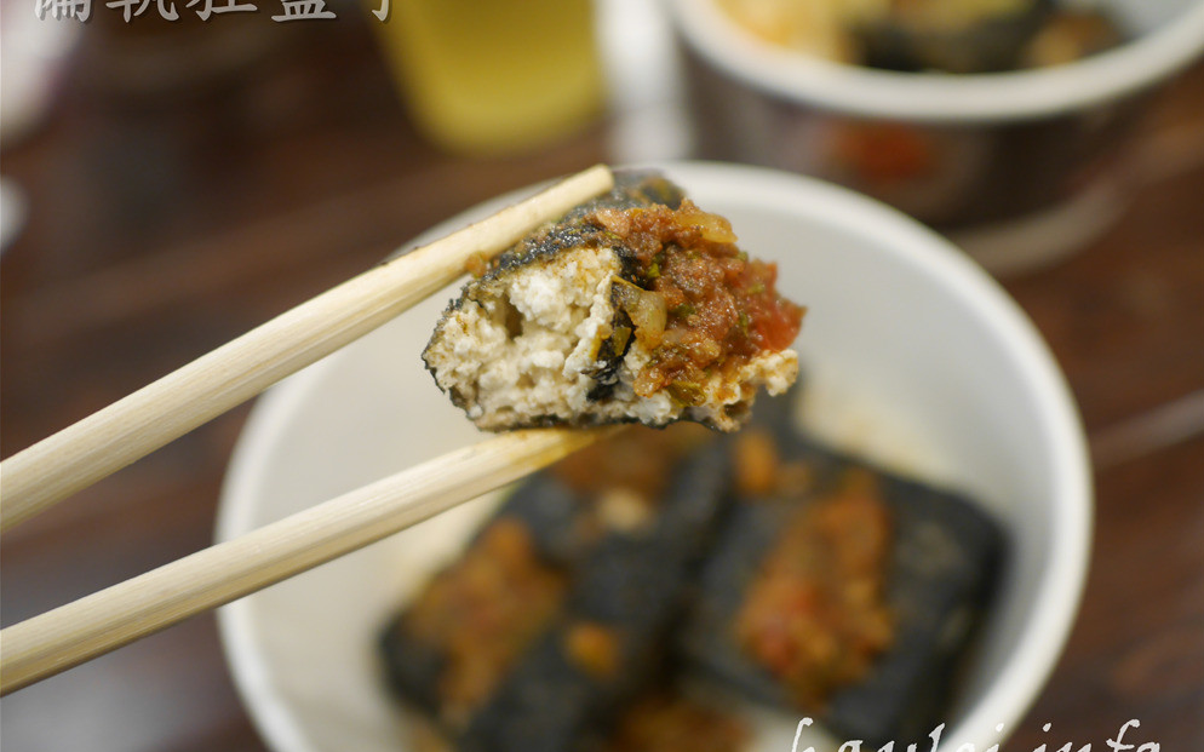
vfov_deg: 39.4
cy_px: 348
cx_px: 604
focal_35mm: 32
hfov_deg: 59.7
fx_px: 1050
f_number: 1.7
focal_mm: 15
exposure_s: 1/60
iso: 640
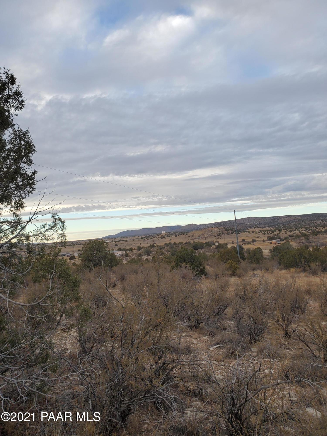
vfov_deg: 67.3
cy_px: 218
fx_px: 327
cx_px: 164
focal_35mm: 26
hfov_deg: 53.1
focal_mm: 4.3
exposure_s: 1/251
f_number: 2.4
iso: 50
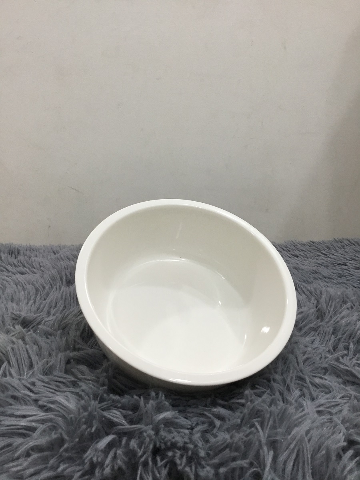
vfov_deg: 58.4
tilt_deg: -12.7
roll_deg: +1.2
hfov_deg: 45.4
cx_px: 180
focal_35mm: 31
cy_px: 240
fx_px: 430
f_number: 2.4
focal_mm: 3.3
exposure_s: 1/33
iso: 50
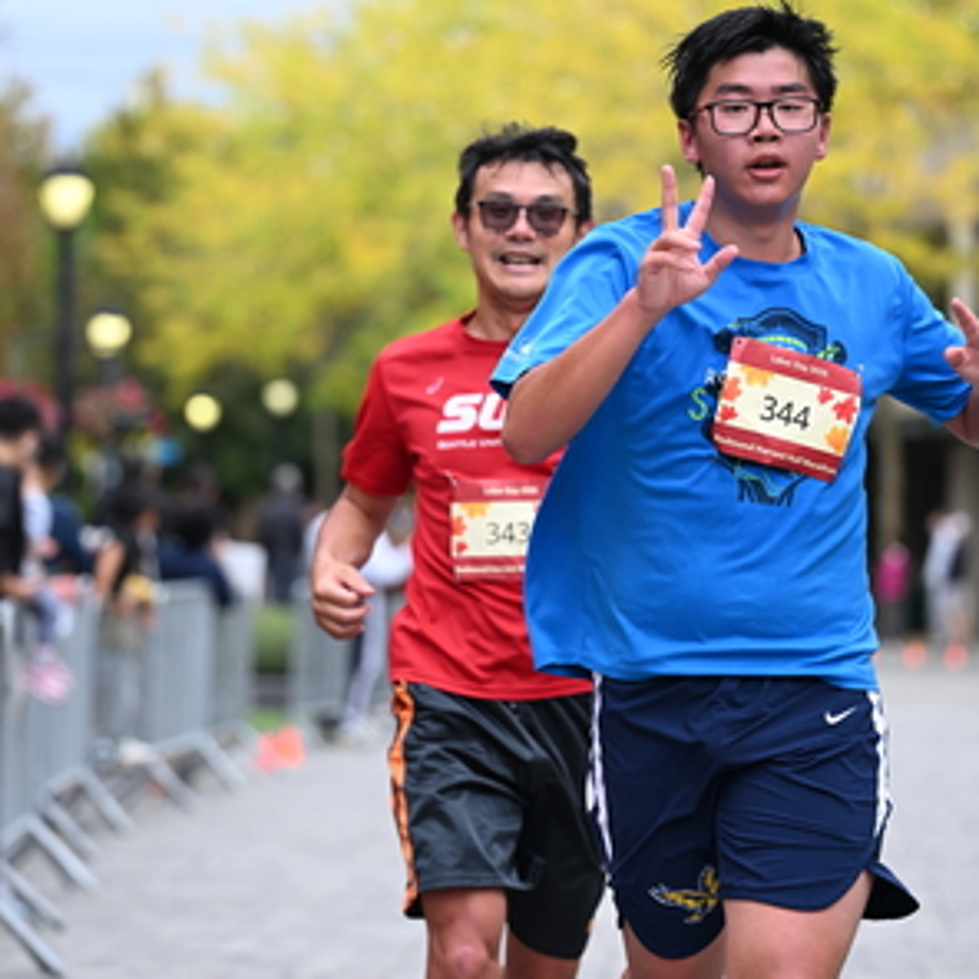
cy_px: 407
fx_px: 5567
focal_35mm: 174
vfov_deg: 10.0
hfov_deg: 10.0
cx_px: 511
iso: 640
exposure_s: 1/2000
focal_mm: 110
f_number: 2.8
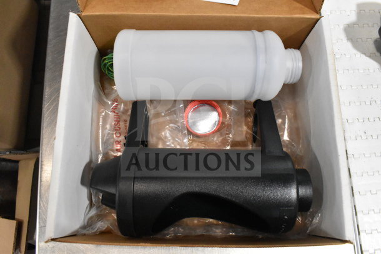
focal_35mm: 30
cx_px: 190
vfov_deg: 43.6
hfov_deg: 61.9
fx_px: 318
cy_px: 127
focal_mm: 20
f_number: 10
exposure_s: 1/400
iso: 6400
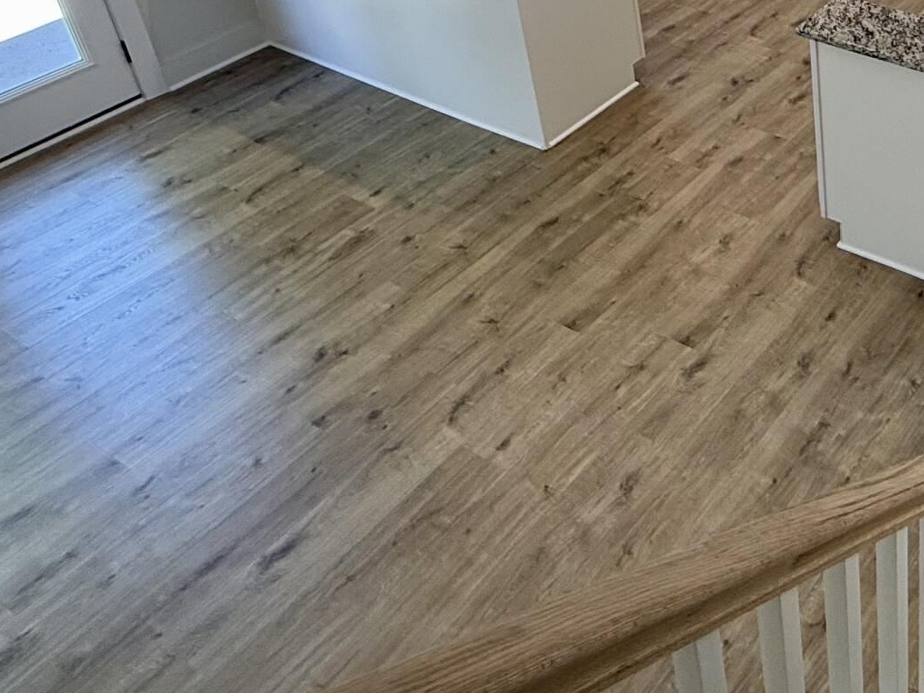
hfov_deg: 40.3
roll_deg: -0.9
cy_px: -48
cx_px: 950
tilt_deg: -24.1
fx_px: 1068
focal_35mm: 40
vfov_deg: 32.2
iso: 80
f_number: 2.2
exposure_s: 1/120
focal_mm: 2.22
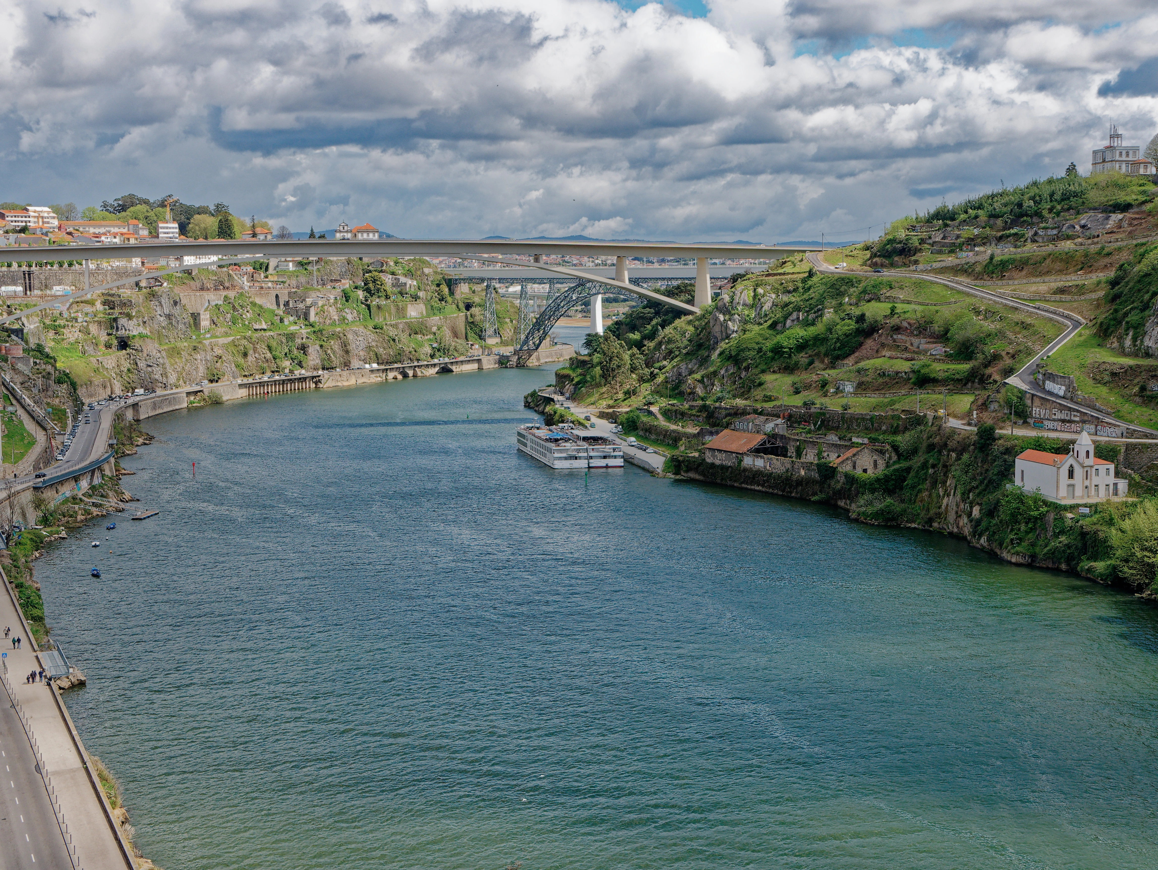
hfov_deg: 38.2
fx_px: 1673
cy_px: 435
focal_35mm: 50
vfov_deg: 29.1
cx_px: 579
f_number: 5
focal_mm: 25
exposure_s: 1/800
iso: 200
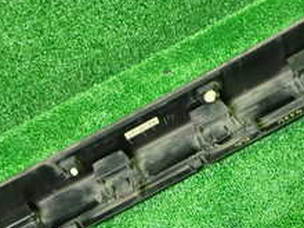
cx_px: 141
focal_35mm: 82
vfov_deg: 17.8
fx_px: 720
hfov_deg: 23.8
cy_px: 193
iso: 500
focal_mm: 5.4
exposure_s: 1/30
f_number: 2.3
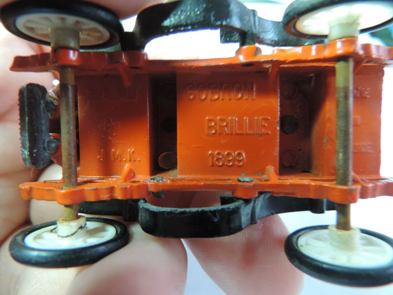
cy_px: 148
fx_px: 272
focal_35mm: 24
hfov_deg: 71.6
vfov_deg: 56.8
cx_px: 196
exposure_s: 1/20
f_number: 3
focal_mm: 4.3
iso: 400
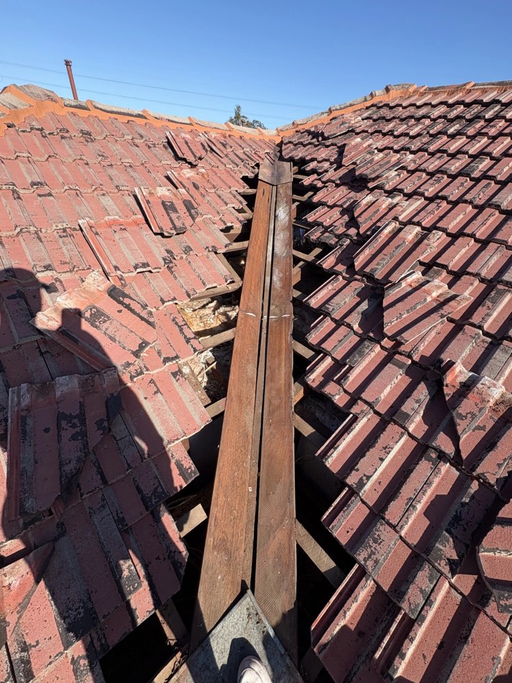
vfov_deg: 102.1
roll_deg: -5.0
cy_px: 342
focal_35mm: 14
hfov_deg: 85.7
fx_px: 276
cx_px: 256
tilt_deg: -34.2
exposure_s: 1/1020
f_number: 2.2
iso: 40
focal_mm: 2.22
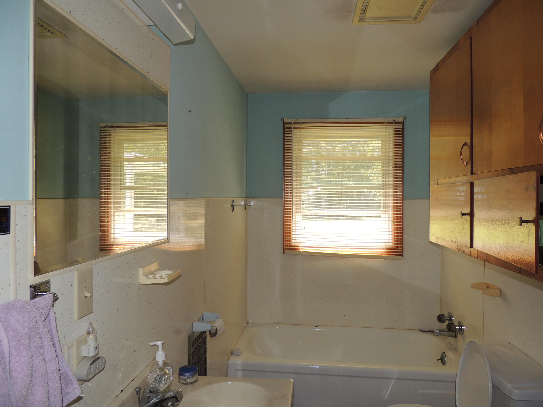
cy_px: 204
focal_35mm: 24
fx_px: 376
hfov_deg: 71.6
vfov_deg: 56.8
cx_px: 272
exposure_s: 1/50
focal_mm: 4.3
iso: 100
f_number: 3
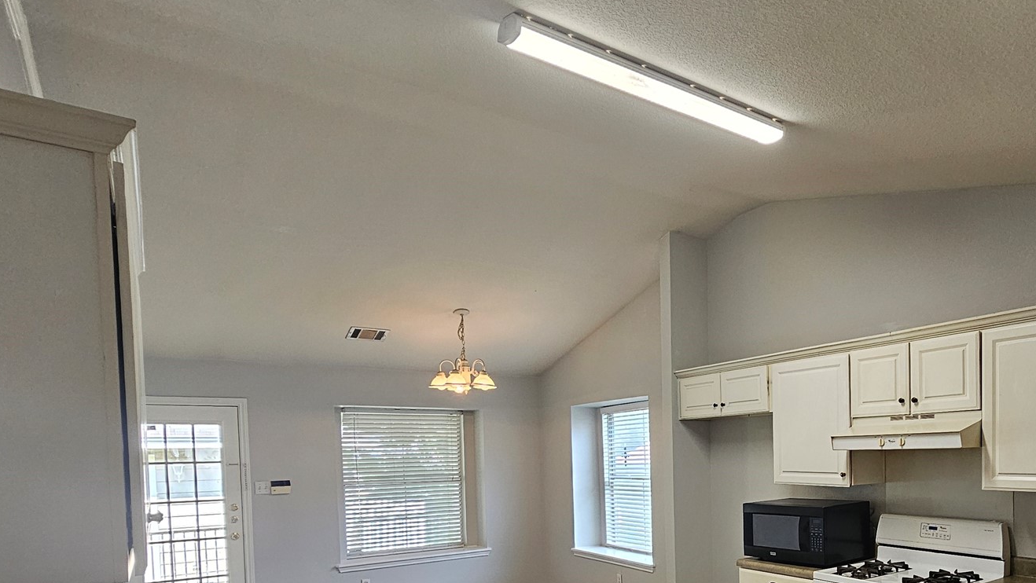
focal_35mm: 22
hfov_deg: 78.4
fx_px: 604
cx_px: 696
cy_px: 484
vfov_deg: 48.0
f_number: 2.2
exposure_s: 1/60
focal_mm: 2.2
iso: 160
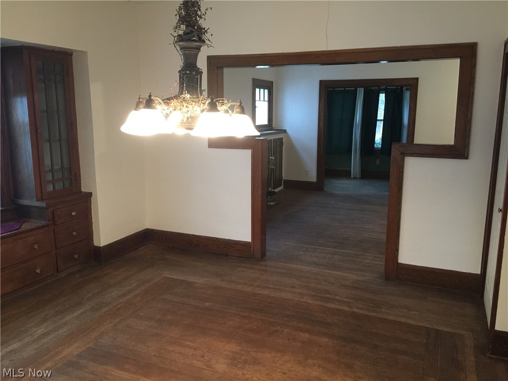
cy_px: 190
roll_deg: -0.7
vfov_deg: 48.2
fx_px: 426
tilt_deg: -10.7
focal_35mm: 29
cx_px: 254
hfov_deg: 61.7
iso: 125
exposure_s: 1/15
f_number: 2.2
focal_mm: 4.15
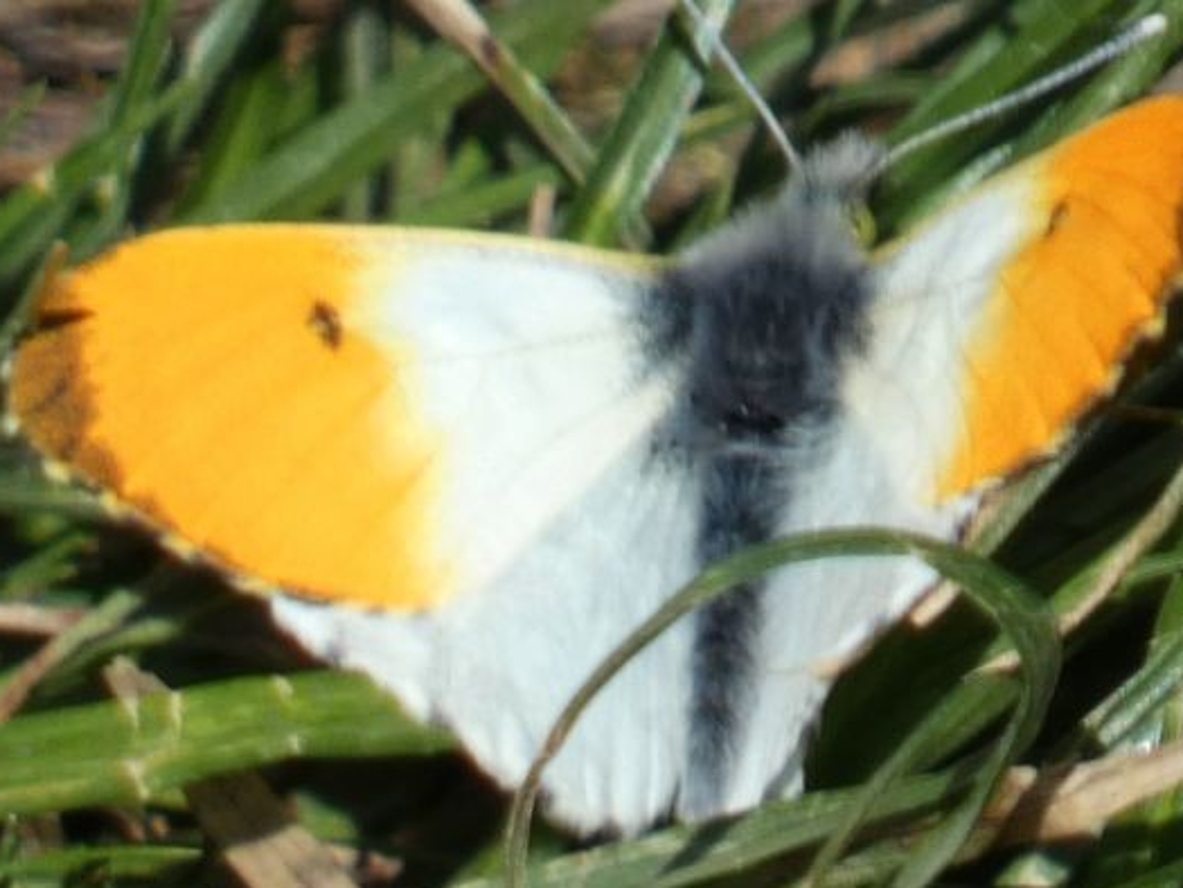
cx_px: 754
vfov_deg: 0.8
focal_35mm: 1943
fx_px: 66417
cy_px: 397
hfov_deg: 1.0
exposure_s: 1/200
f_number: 5.9
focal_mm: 214.2
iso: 80
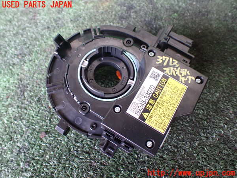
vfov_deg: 46.8
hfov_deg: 60.0
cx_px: 118
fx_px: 205
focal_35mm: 30
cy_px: 89
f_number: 2.3
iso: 800
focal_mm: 5.4
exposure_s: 1/80
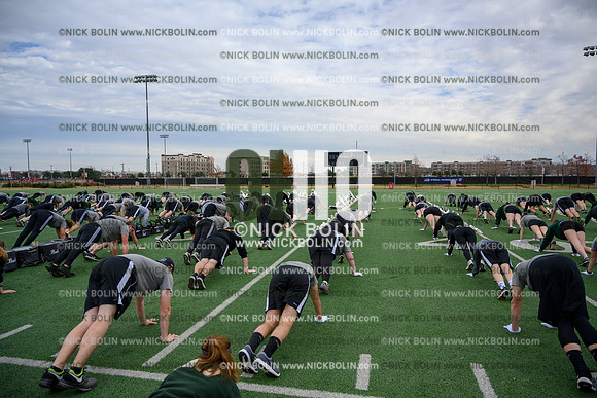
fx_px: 398
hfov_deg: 73.7
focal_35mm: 24
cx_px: 298
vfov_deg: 53.2
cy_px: 199
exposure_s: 1/640
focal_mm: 24
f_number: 4
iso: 100
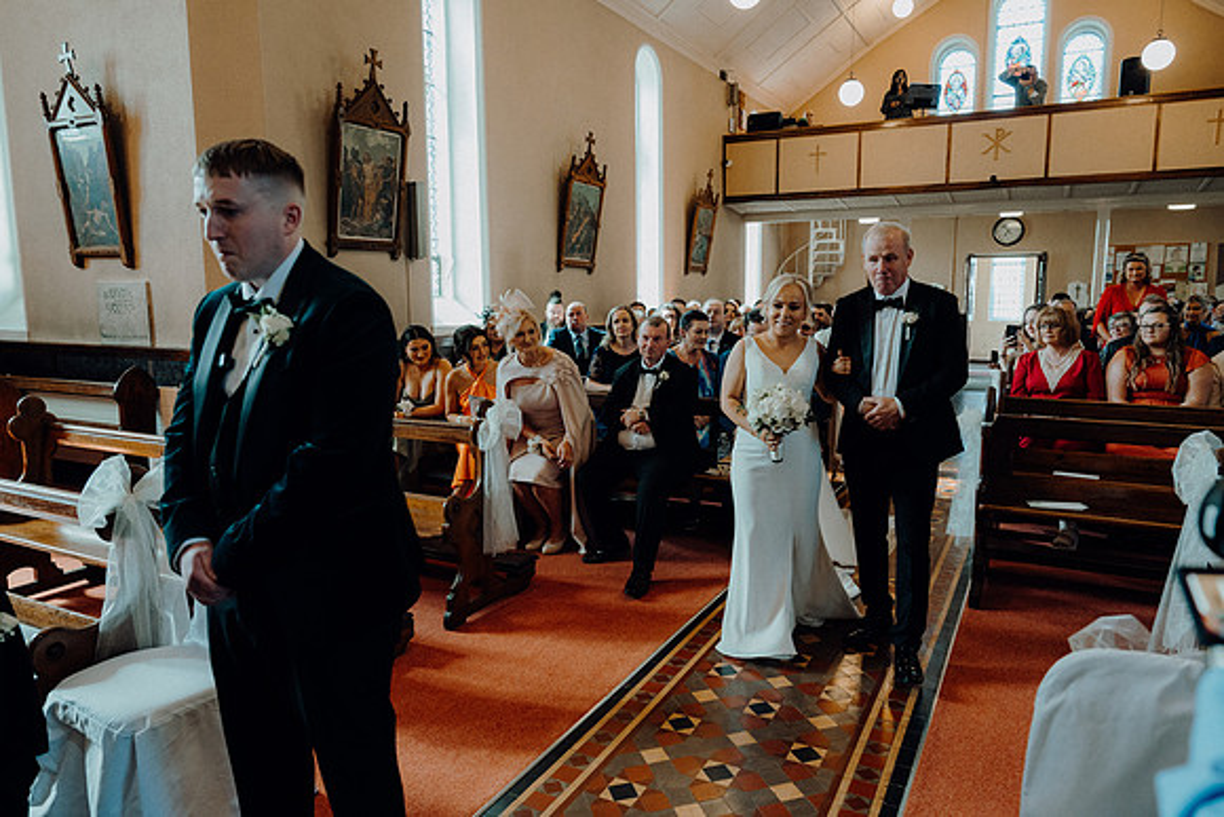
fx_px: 816
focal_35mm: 24
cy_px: 408
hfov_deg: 73.7
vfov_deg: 53.1
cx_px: 612
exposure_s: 1/200
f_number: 3.5
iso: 2000
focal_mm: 24
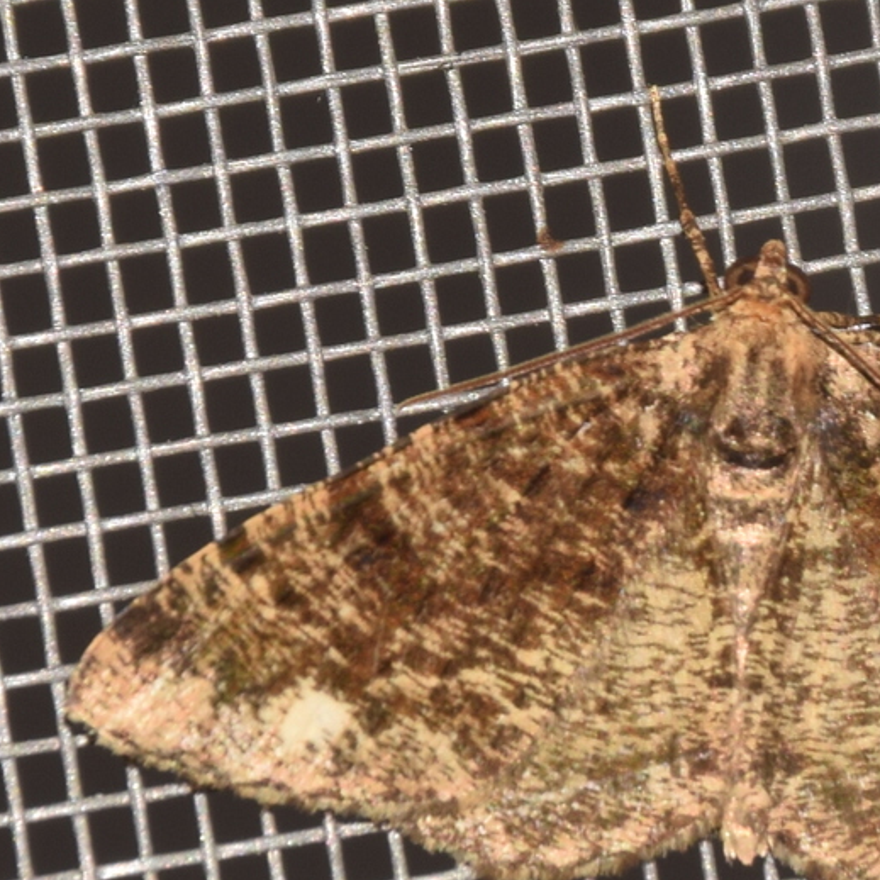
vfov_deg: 5.3
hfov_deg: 5.3
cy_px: 497
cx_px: 763
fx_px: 9491
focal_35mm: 330
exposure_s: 1/160
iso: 100
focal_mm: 140
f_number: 13
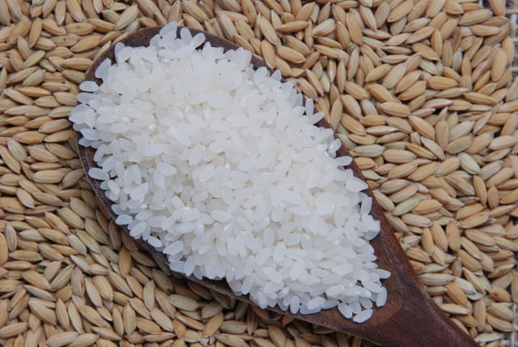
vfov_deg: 8.7
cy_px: 174
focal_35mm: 158
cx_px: 259
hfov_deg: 13.0
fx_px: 2268
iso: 800
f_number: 11
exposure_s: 1/80
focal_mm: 105
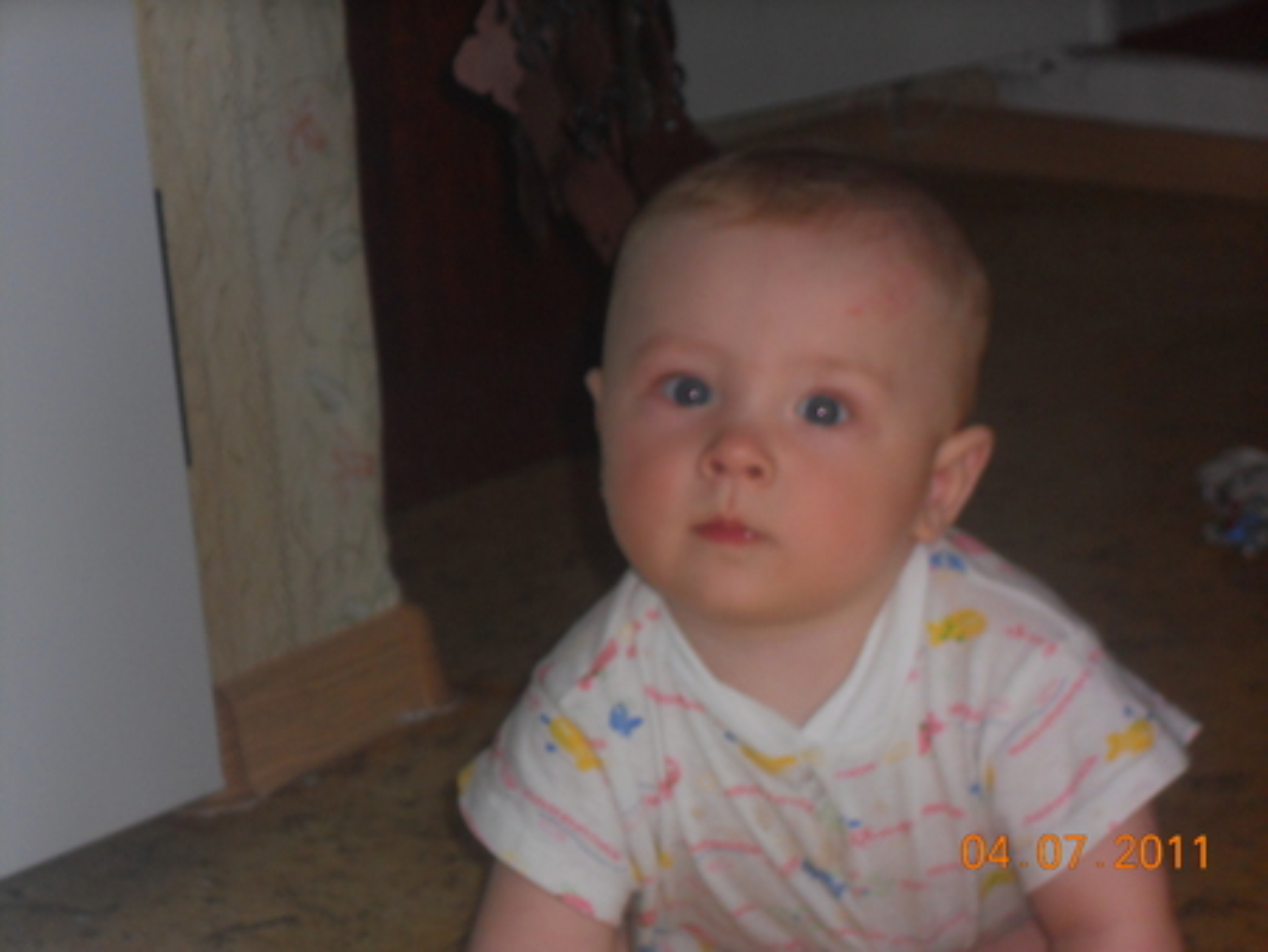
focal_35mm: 108
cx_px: 634
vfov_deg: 13.7
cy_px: 476
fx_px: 3958
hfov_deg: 18.2
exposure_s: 1/60
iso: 200
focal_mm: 19.6
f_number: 5.9
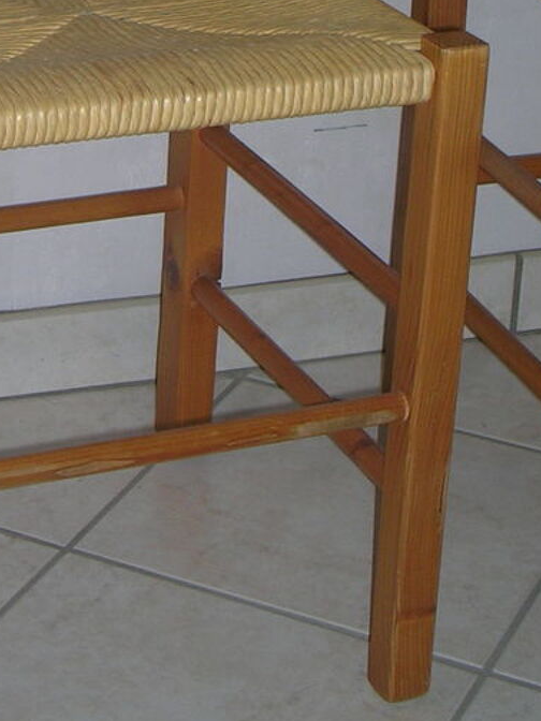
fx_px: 2480
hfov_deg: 12.3
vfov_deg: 16.2
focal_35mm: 119
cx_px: 41
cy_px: 9
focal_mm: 9.1
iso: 50
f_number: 3.4
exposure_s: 1/60.1
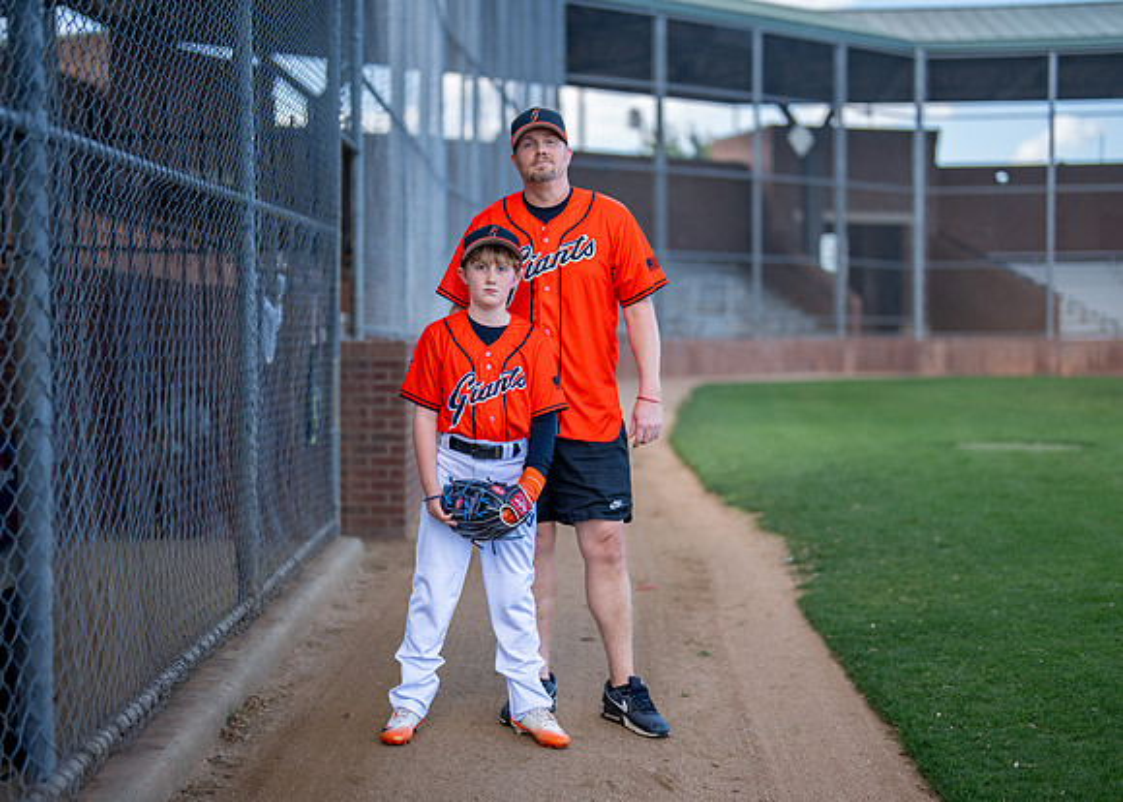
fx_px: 1789
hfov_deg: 34.9
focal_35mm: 56
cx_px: 546
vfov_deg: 25.3
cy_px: 418
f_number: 1.2
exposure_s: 1/2000
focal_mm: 50
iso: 125
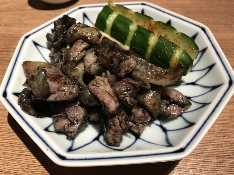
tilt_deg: -50.0
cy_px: 86
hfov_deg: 61.7
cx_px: 119
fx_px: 196
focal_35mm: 29
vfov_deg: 48.2
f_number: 1.8
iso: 50
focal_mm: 3.99
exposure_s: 1/15
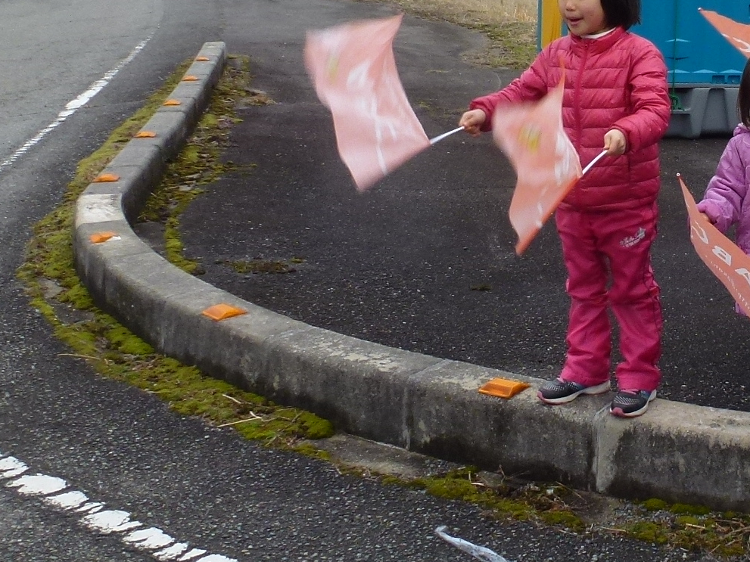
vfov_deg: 23.4
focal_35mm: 62
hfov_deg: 28.9
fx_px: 1343
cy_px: 126
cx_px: 780
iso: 100
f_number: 4
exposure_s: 1/250
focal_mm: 4.3
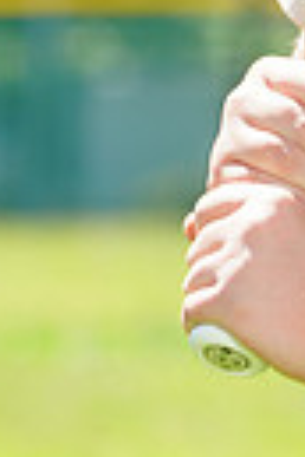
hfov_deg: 1.0
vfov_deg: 1.5
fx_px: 17168
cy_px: -287
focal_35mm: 1351
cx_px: 663
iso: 200
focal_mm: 300
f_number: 10
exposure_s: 1/125
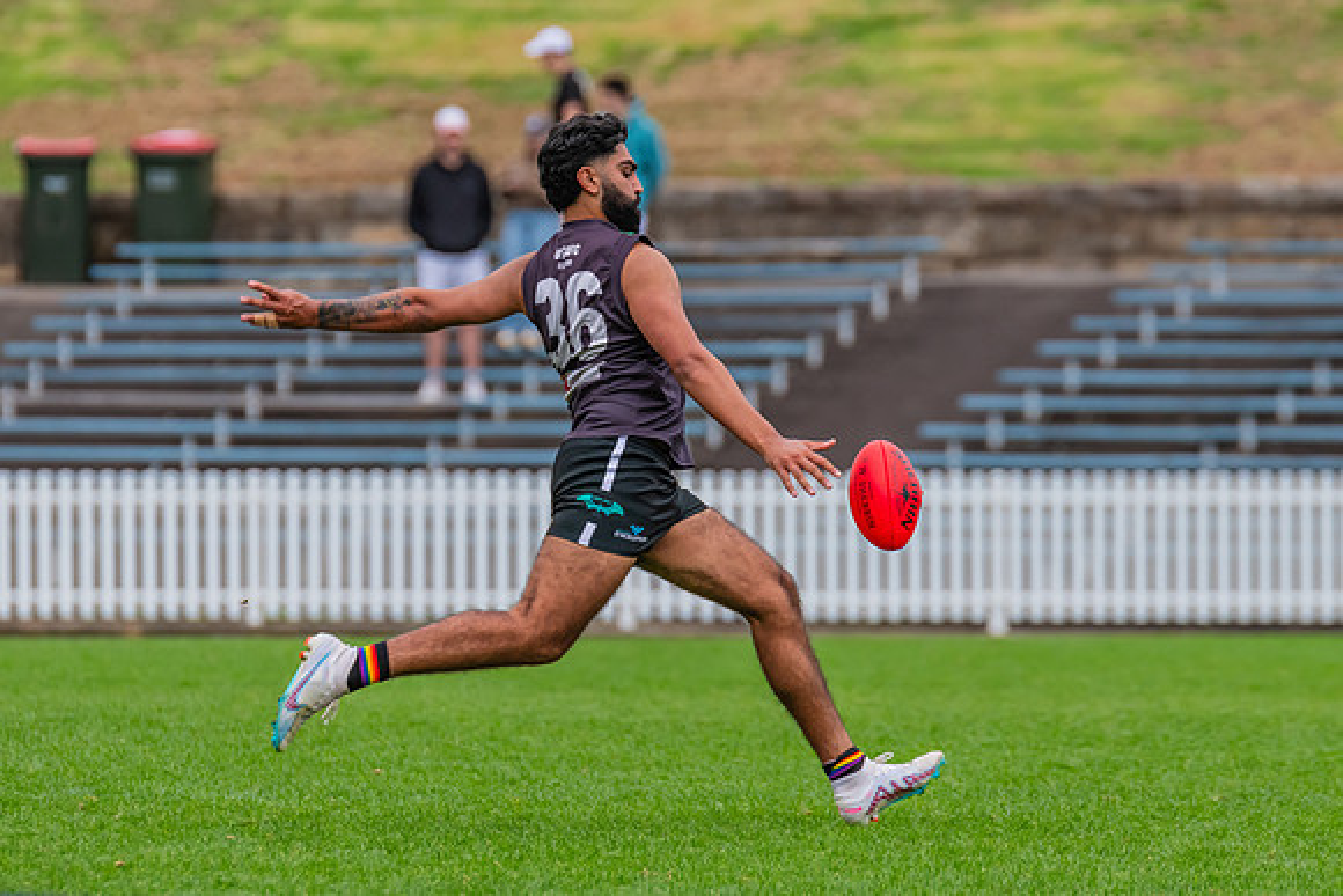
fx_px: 19560
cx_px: 629
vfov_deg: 2.6
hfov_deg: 3.9
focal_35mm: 524
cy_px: 428
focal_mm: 380
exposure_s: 1/1000
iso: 800
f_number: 6.3
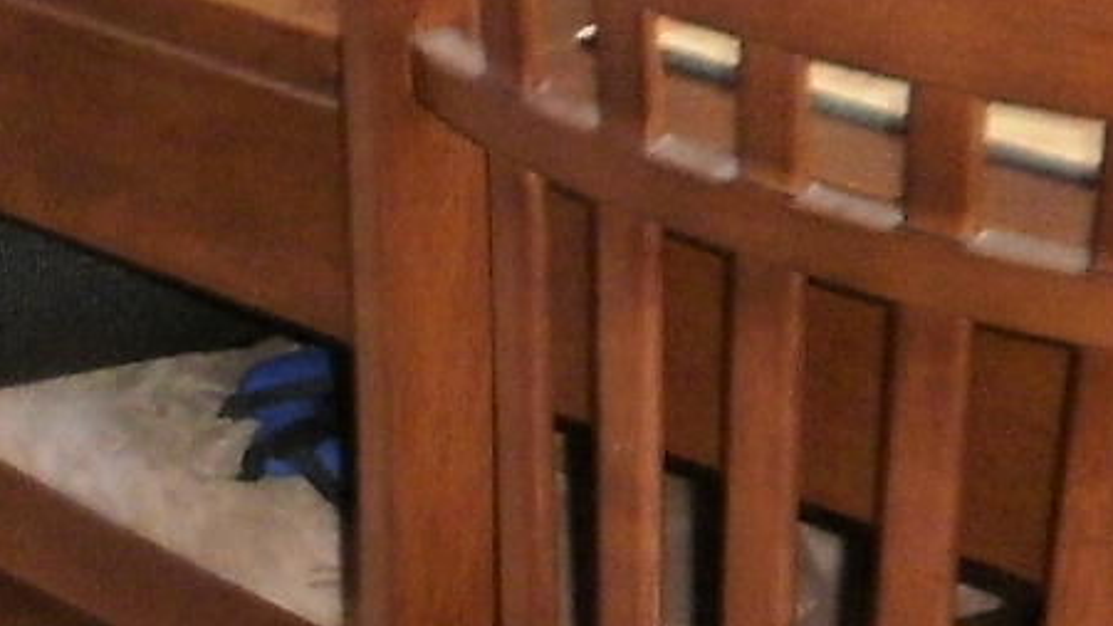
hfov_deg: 12.2
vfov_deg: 7.5
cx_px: -952
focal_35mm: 161
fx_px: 4751
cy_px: 391
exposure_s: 1/25
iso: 200
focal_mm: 4.65
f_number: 2.6
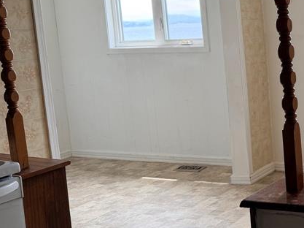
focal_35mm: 59
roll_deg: +3.4
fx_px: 518
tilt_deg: -6.7
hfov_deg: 28.7
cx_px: 357
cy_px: 72
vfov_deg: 24.6
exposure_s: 1/184
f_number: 1.78
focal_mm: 6.76
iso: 80
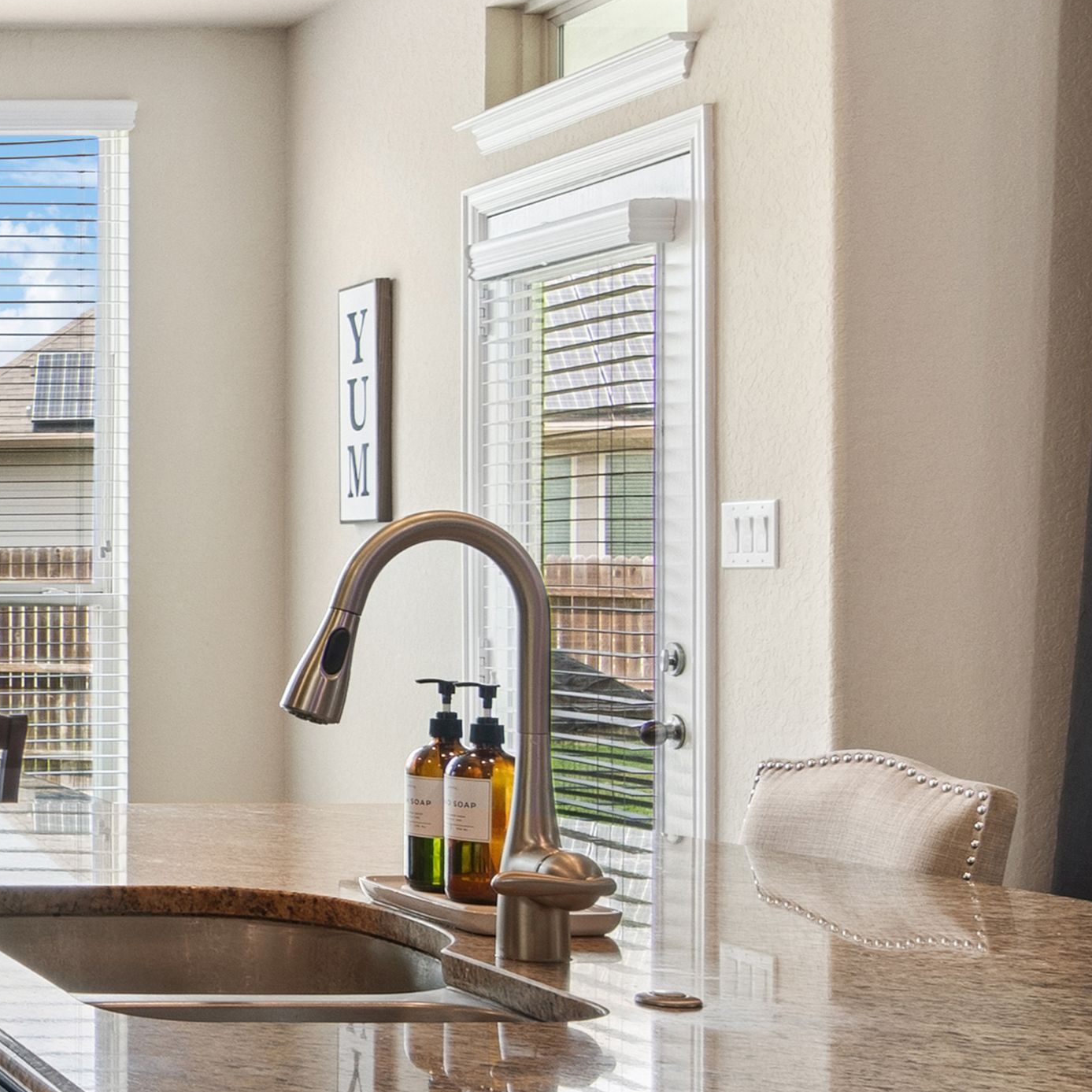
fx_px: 2070
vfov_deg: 29.5
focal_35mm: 58
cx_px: -755
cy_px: 568
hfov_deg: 21.7
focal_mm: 11.5
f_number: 8
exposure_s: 1/40
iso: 320
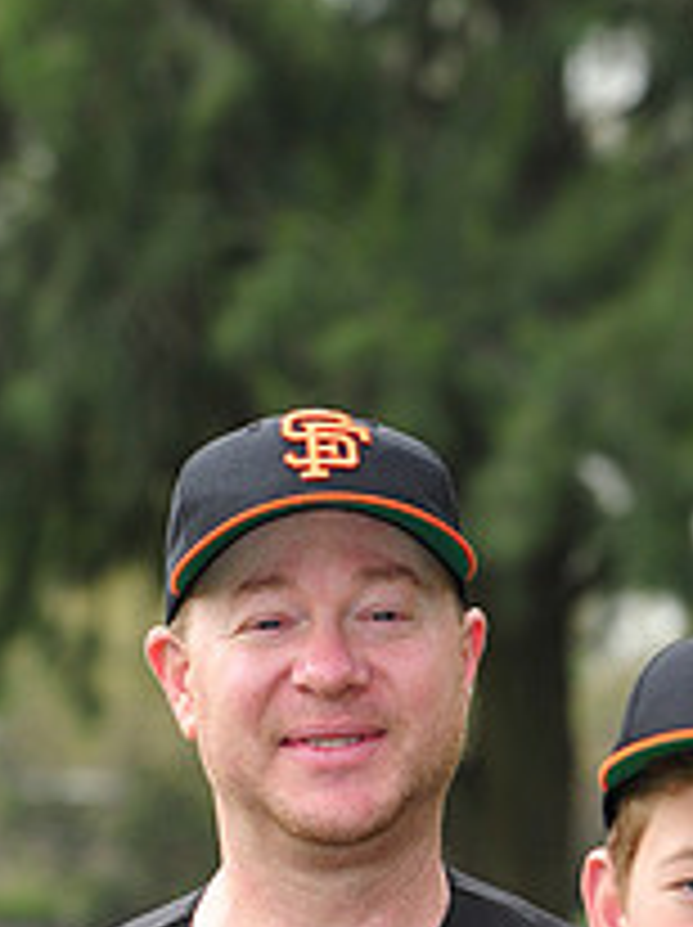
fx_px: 8693
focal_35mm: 325
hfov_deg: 4.6
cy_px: 1098
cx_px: 464
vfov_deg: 6.1
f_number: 6.3
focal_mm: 120
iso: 320
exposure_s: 1/250
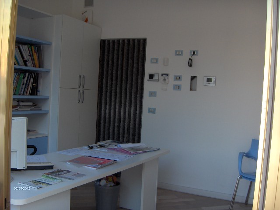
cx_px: 140
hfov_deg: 47.9
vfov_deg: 36.8
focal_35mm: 39
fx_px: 315
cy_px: 105
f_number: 2.8
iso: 100
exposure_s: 1/165
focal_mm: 8
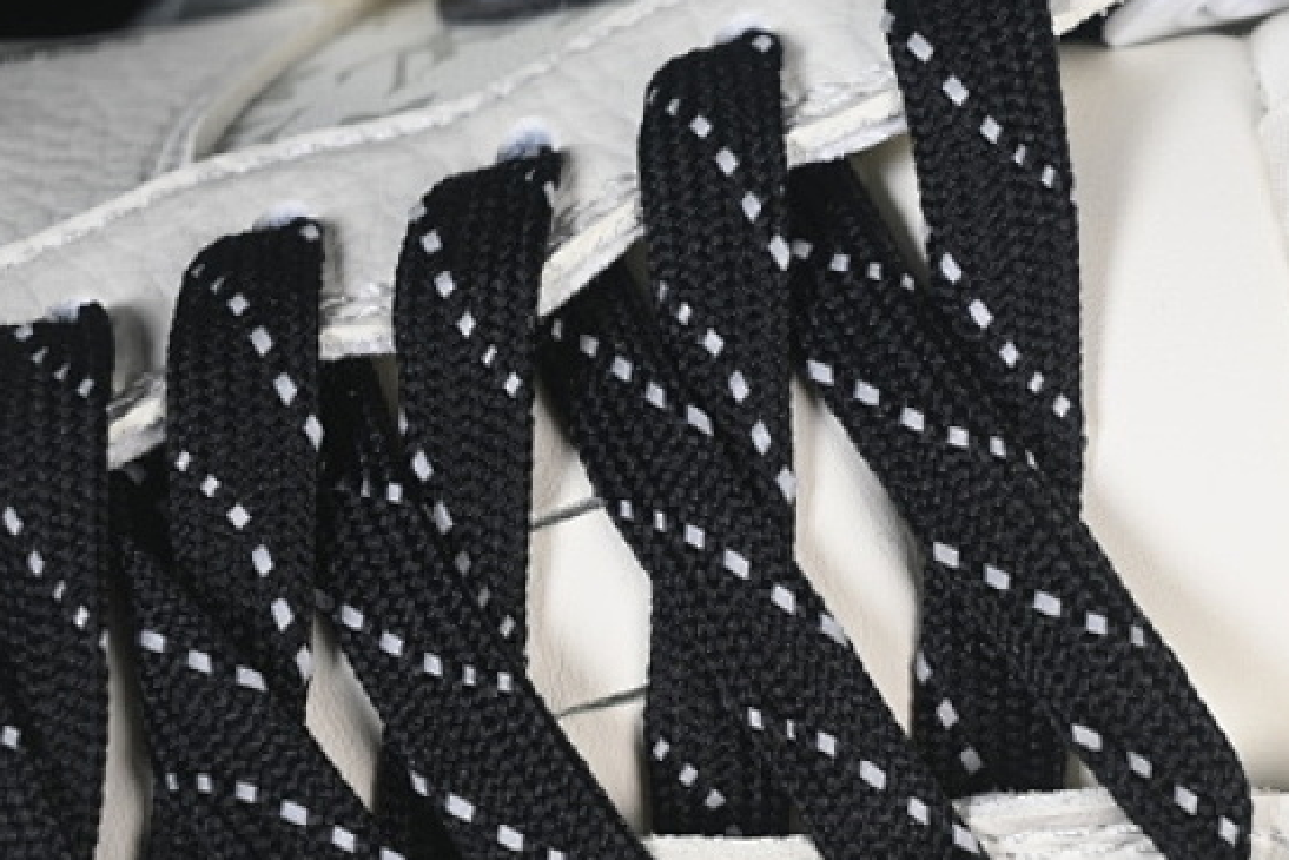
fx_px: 5300
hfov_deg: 13.8
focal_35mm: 148
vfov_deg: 9.3
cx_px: 1079
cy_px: 457
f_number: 7.1
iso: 160
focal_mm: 50
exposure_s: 1/80
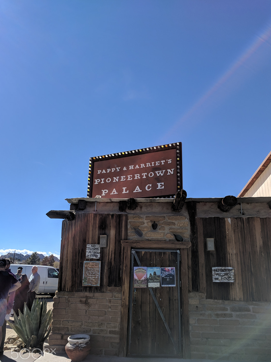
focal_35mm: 28
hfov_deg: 49.7
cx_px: 142
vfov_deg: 63.4
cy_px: 191
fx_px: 292
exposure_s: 1/2326
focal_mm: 4.67
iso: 51
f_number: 2
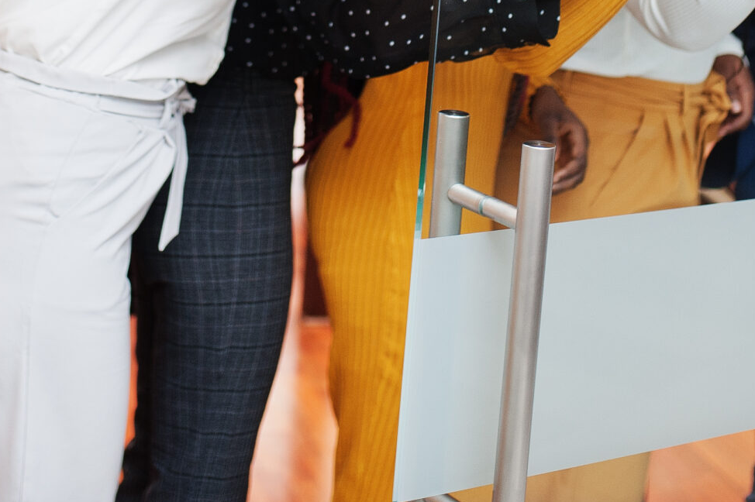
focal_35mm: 92
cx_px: 299
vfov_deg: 14.3
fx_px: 1928
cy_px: -141
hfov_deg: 22.1
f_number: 2.2
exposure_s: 1/125
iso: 400
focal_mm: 35
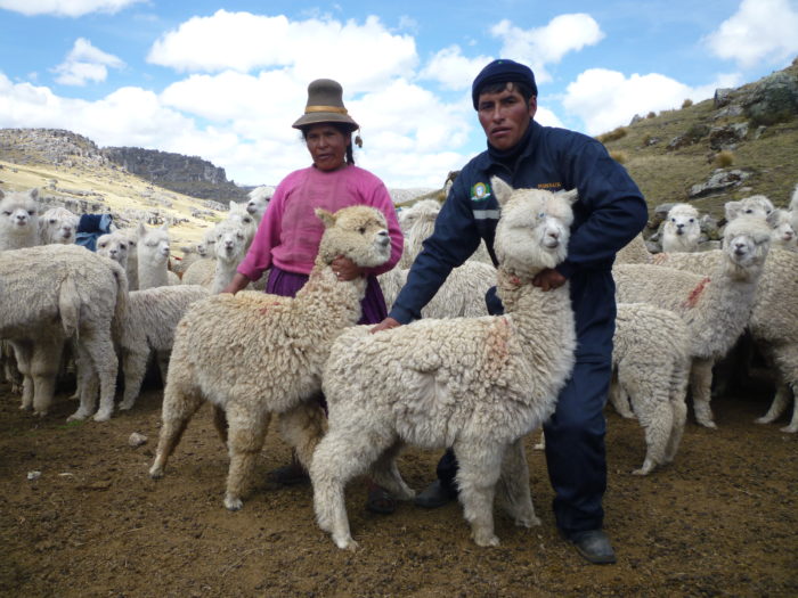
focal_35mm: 29
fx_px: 669
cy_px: 299
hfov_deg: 61.7
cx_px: 399
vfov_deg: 48.2
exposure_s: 1/500
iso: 80
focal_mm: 5.2
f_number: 3.3
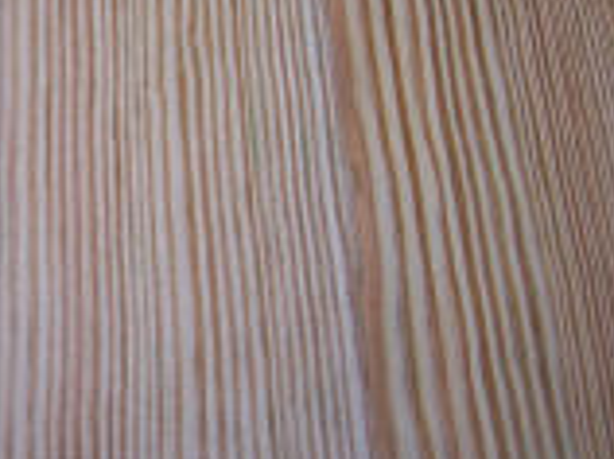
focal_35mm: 109
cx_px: 27
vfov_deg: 13.3
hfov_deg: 17.7
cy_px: -54
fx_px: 1930
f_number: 2.8
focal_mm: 7.1
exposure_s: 1/60
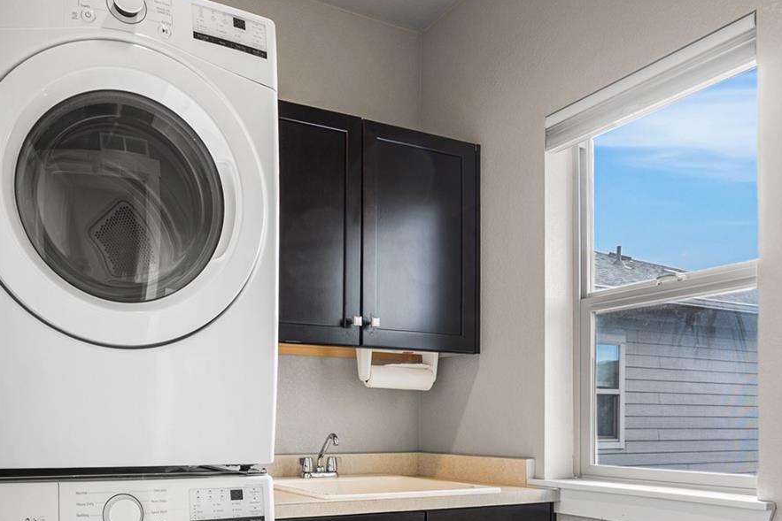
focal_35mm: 30
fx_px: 650
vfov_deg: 41.7
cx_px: 197
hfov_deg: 58.9
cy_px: 422
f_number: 8
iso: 200
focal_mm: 16.5
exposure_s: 1/2
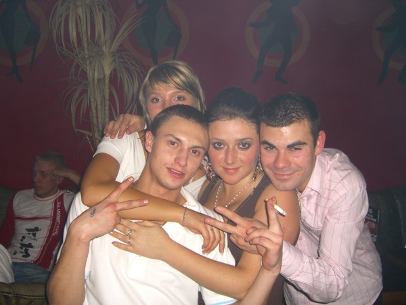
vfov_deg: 37.7
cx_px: 203
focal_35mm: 38
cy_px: 152
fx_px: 446
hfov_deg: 49.0
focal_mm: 7.9
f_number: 2.8
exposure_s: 1/60
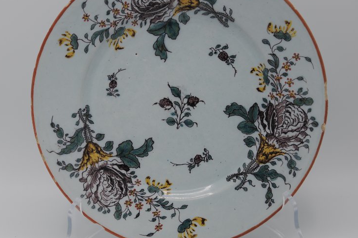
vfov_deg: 12.3
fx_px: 1100
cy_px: 119
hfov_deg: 18.5
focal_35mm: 111
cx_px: 147
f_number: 4.8
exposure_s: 1/160
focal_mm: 45
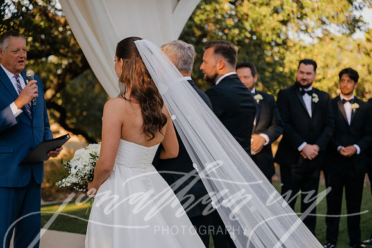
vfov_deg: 19.5
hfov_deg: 28.8
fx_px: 723
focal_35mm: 70
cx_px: 186
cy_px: 124
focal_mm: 70
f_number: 2.8
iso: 200
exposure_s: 1/1000
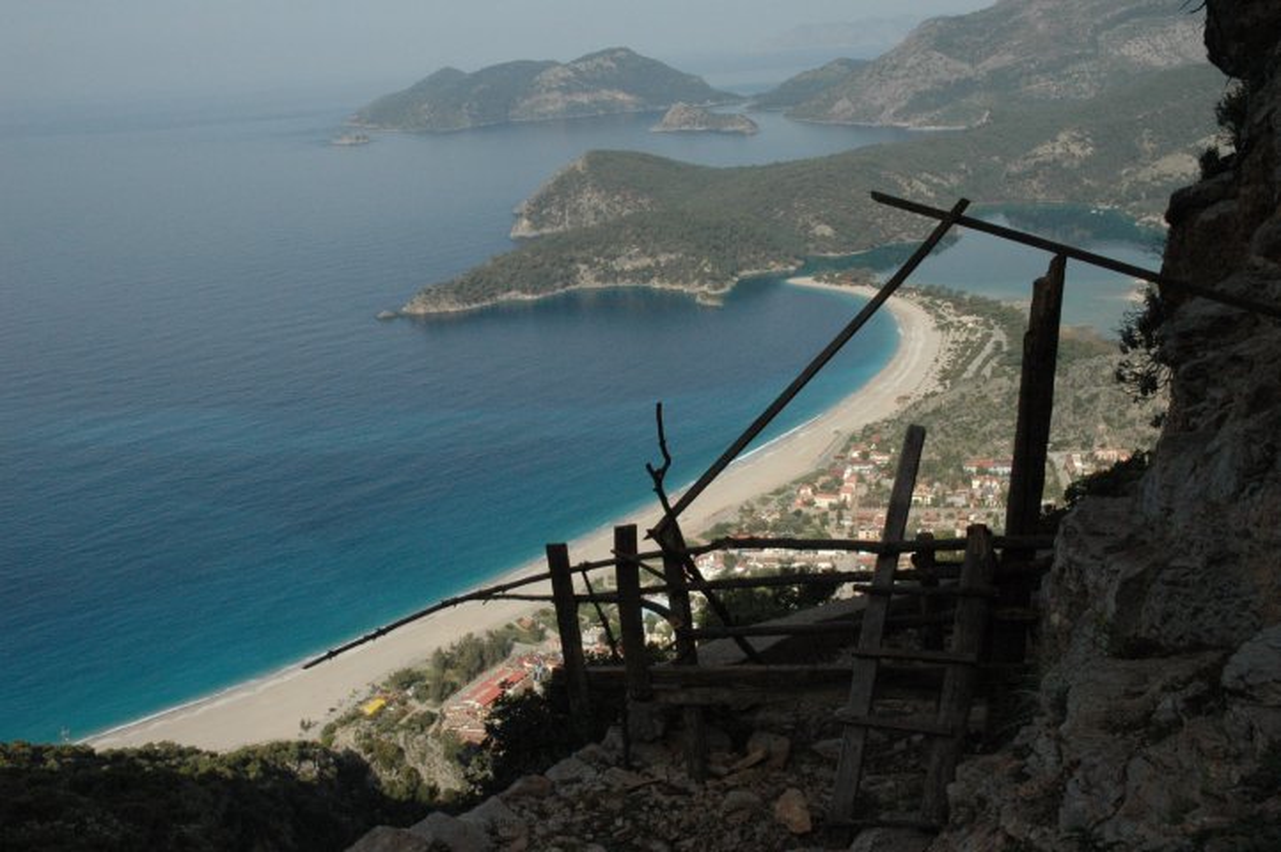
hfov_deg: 48.0
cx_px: 640
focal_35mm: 40
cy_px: 426
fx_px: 1440
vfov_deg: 33.0
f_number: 16
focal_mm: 27
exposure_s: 1/640
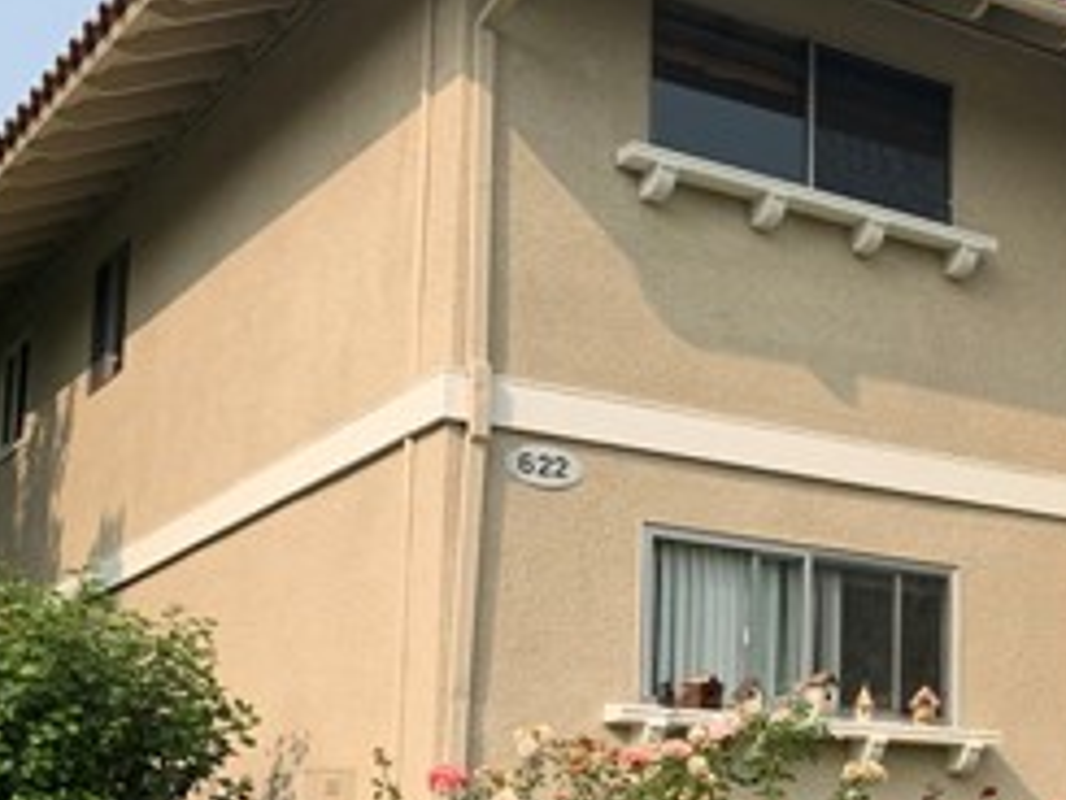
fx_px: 2095
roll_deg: +0.6
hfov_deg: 25.7
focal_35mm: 68
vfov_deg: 21.3
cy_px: 652
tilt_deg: +9.3
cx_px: 1266
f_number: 1.8
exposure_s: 1/1560
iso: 25
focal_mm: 4.25
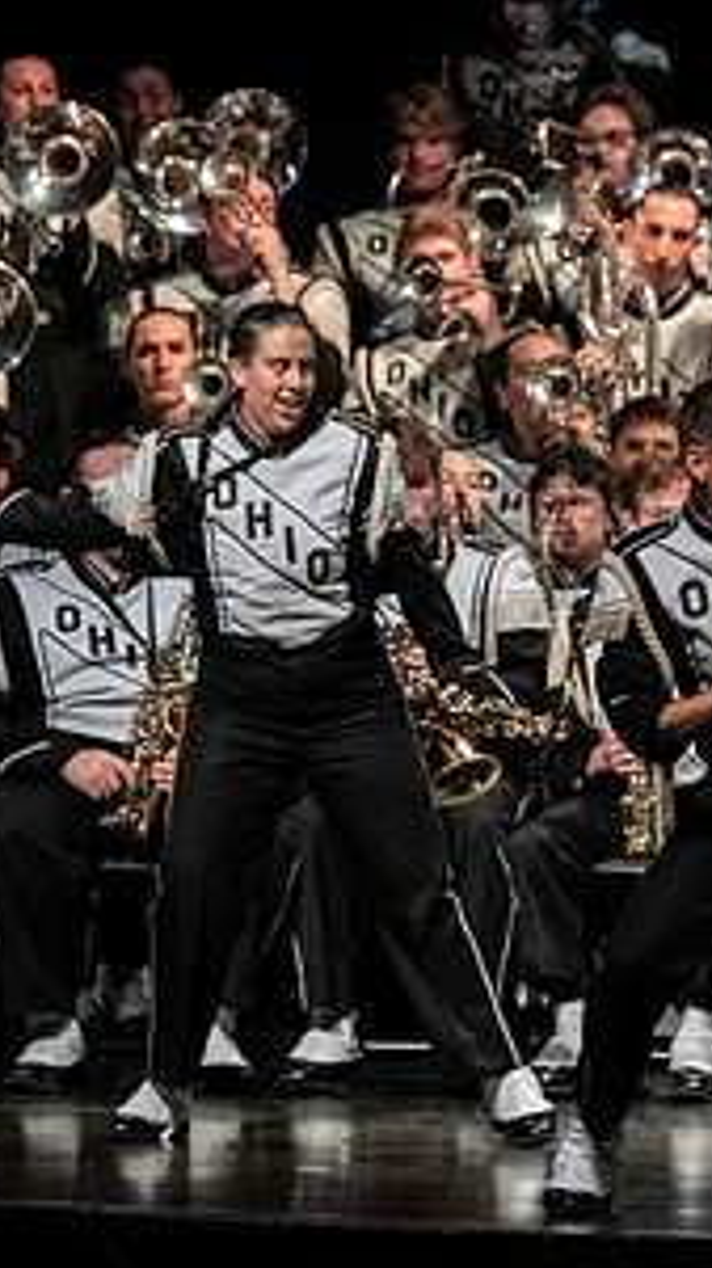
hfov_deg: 2.9
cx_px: 1057
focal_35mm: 424
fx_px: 14251
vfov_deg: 5.1
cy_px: 666
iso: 4000
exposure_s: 1/500
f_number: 4
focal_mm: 140
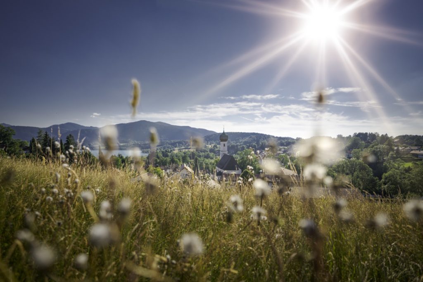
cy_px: 141
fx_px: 200
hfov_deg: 93.3
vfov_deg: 70.5
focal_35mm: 17
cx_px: 212
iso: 50
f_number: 2.8
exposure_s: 1/2000
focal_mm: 17
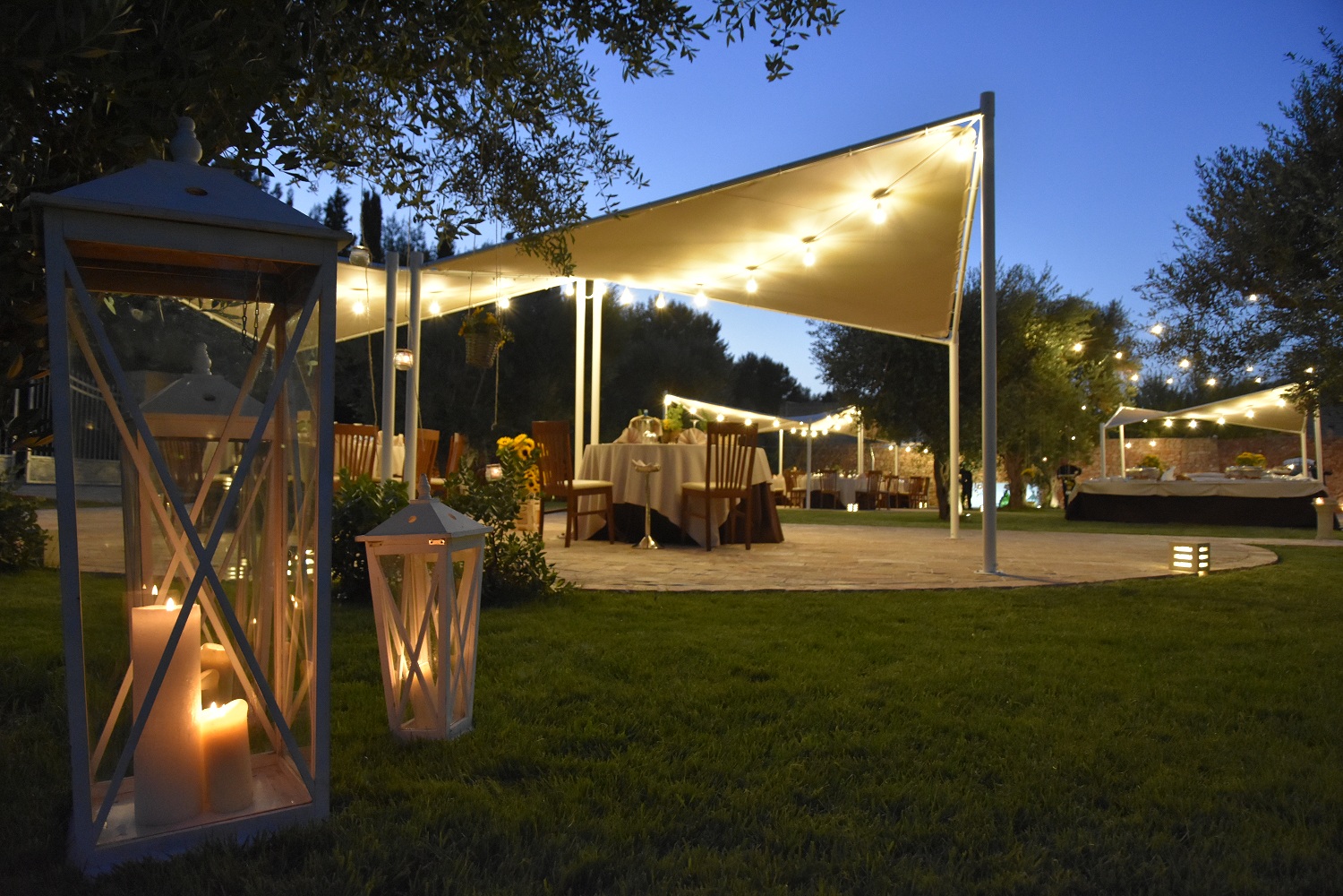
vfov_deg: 53.1
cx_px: 672
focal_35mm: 24
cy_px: 448
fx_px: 895
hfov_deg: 73.7
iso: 2800
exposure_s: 1/60
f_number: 4
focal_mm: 16
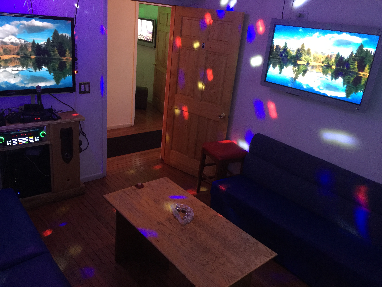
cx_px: 191
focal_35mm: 29
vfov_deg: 48.2
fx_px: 320
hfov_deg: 61.7
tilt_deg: -21.4
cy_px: 144
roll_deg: -5.5
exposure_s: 1/4
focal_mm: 4.15
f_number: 2.2
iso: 80
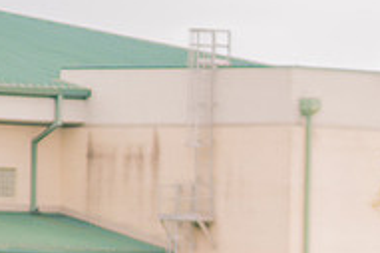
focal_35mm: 772
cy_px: 251
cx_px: 389
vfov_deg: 1.8
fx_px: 8142
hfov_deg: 2.7
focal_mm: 120
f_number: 4
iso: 200
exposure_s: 1/200
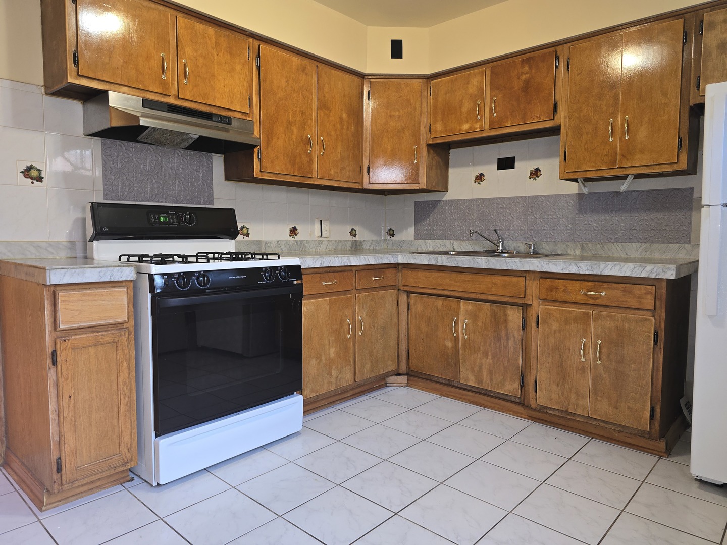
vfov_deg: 58.9
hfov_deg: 73.9
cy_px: 272
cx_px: 364
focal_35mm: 23
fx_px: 483
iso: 100
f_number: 1.7
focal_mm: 6.3
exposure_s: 1/24
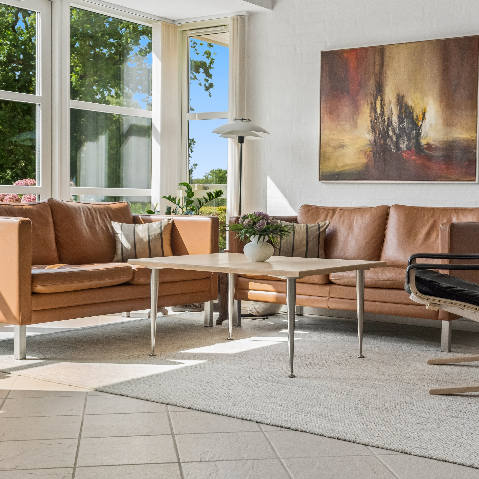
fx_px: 762
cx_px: 269
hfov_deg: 34.9
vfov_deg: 34.9
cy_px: 242
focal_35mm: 49
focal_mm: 25
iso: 800
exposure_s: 1/1600
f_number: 4
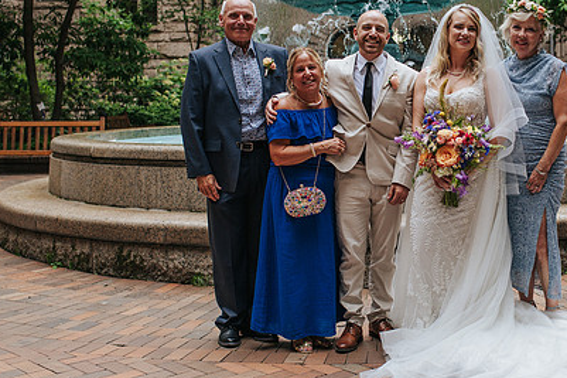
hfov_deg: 31.1
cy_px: 175
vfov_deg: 21.2
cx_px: 401
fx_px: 1008
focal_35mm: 64
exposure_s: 1/400
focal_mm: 35
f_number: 3.2
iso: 400
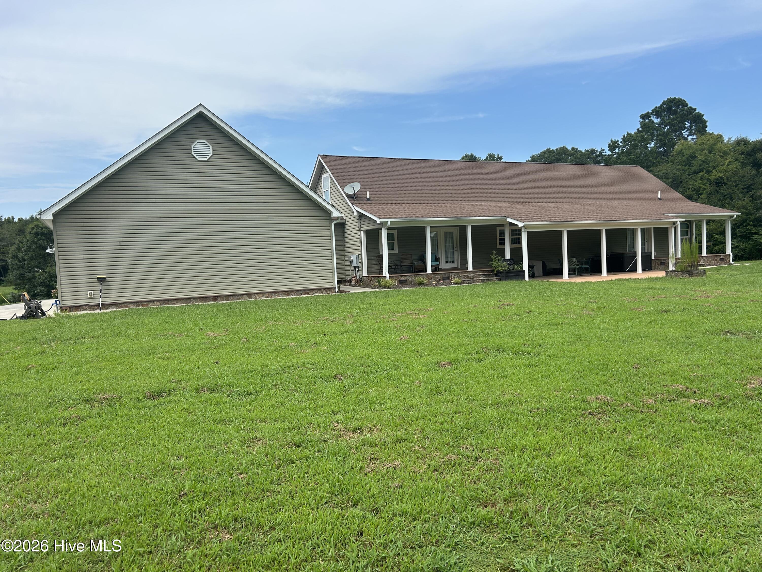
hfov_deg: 67.3
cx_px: 381
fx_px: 572
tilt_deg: -3.9
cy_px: 286
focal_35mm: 26
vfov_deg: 53.1
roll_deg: +2.7
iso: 50
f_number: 1.5
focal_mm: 5.7
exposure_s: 1/3356
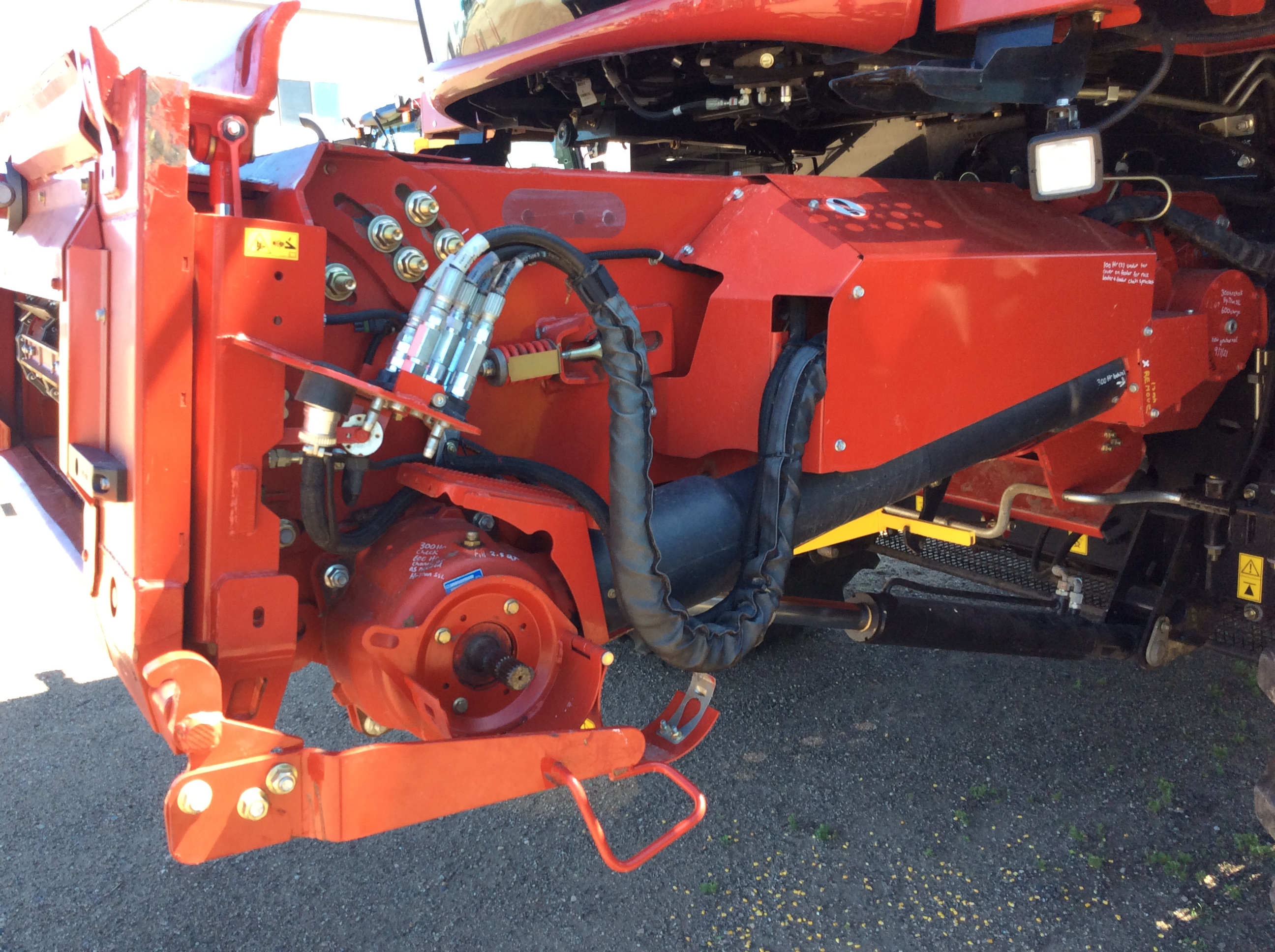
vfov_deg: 44.1
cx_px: 638
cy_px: 476
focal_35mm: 32
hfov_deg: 56.9
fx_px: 1177
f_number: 2.4
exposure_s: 1/120
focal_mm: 3.3
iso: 32
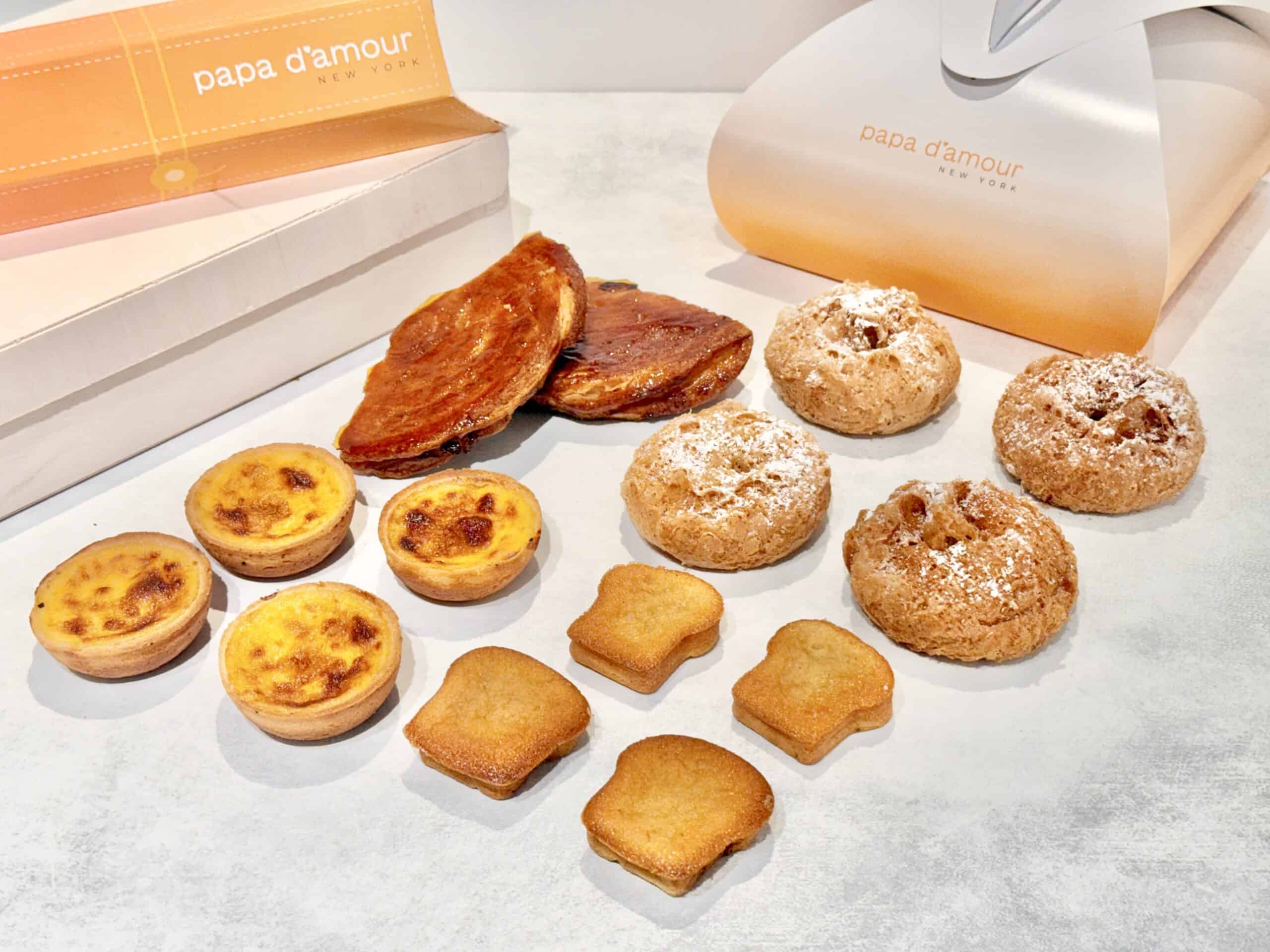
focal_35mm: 48
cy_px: 476
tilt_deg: -39.7
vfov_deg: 30.3
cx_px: 635
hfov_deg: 39.7
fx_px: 1761
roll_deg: +0.4
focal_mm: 6.76
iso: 50
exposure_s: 1/175
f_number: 1.78
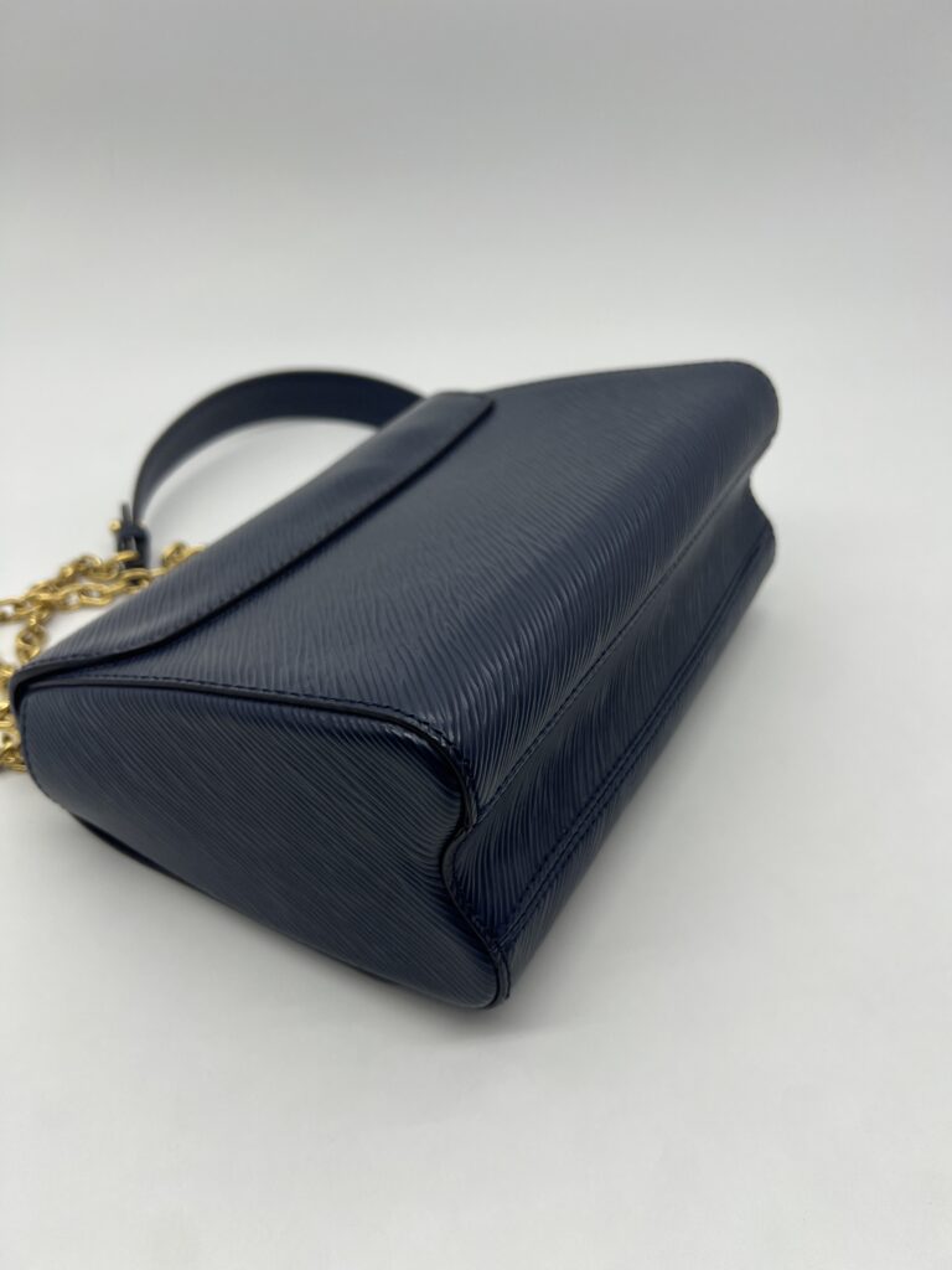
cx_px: 476
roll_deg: +0.5
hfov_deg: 53.1
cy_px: 635
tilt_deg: -36.3
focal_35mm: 26
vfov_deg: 67.3
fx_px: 953
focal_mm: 5.7
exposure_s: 1/456
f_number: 1.5
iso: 50
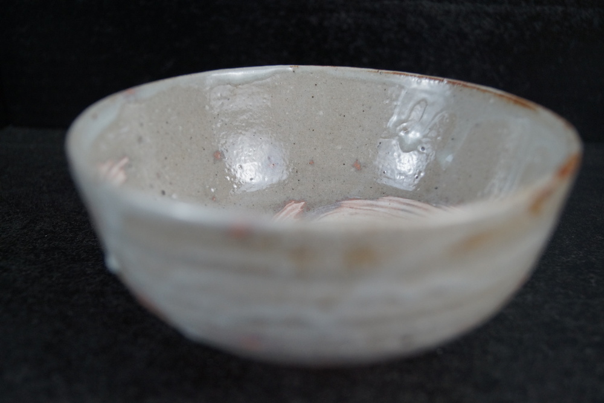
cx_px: 302
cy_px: 202
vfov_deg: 34.2
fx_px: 654
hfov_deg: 49.6
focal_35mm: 39
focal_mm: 26
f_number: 4
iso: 800
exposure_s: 1/160
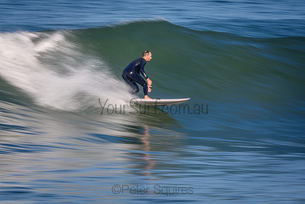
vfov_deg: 1.8
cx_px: 152
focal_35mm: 750
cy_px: 102
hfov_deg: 2.7
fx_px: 6355
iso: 100
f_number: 18
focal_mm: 500
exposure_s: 1/20
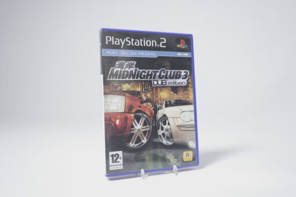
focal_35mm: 32
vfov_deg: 41.1
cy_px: 98
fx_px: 263
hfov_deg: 58.7
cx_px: 148
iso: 100
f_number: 5
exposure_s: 1/4
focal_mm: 32
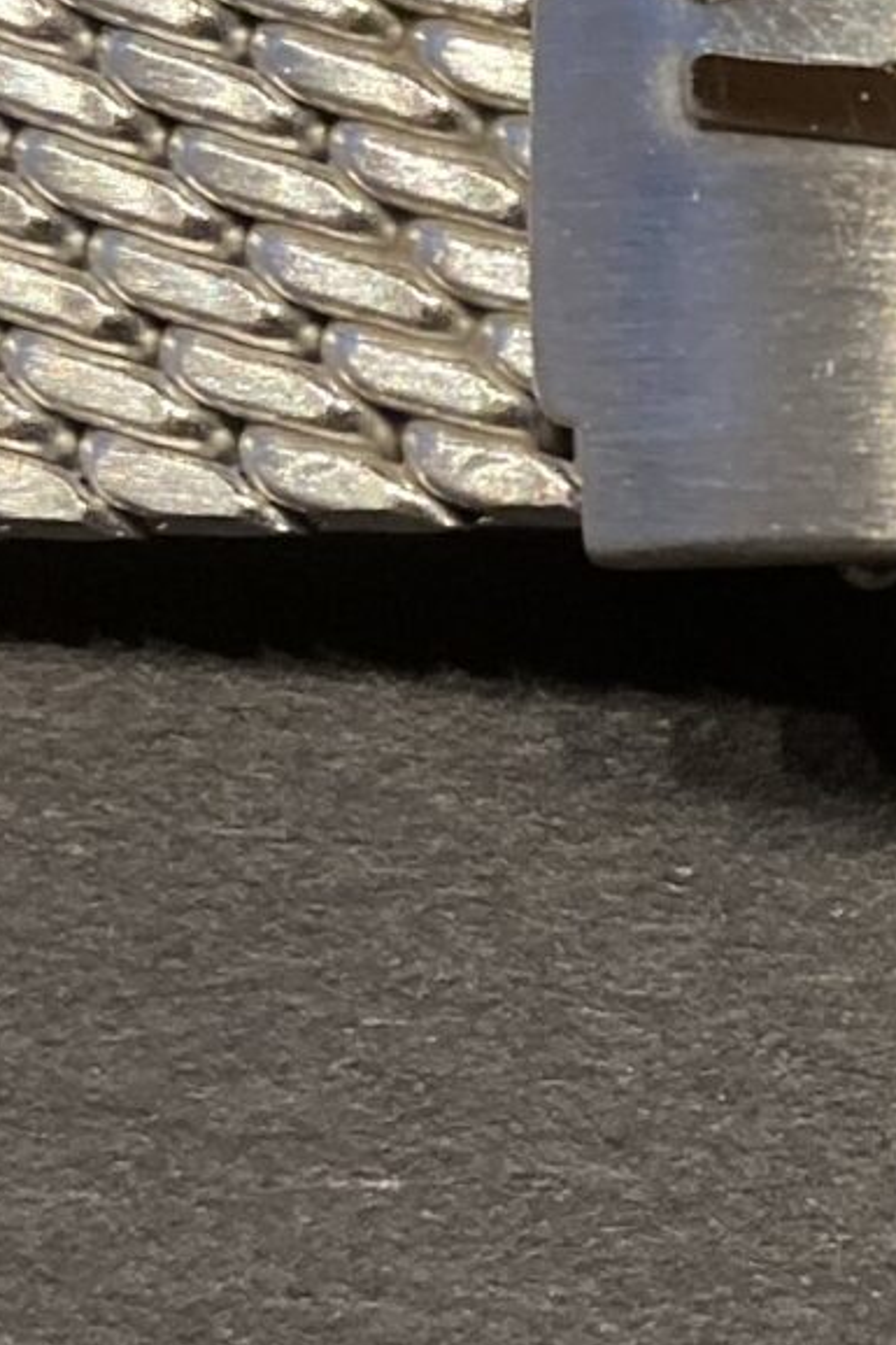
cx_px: 1699
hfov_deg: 10.0
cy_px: 228
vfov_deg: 15.8
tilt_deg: -83.0
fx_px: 4819
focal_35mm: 129
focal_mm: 3.99
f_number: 1.8
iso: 160
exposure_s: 1/50
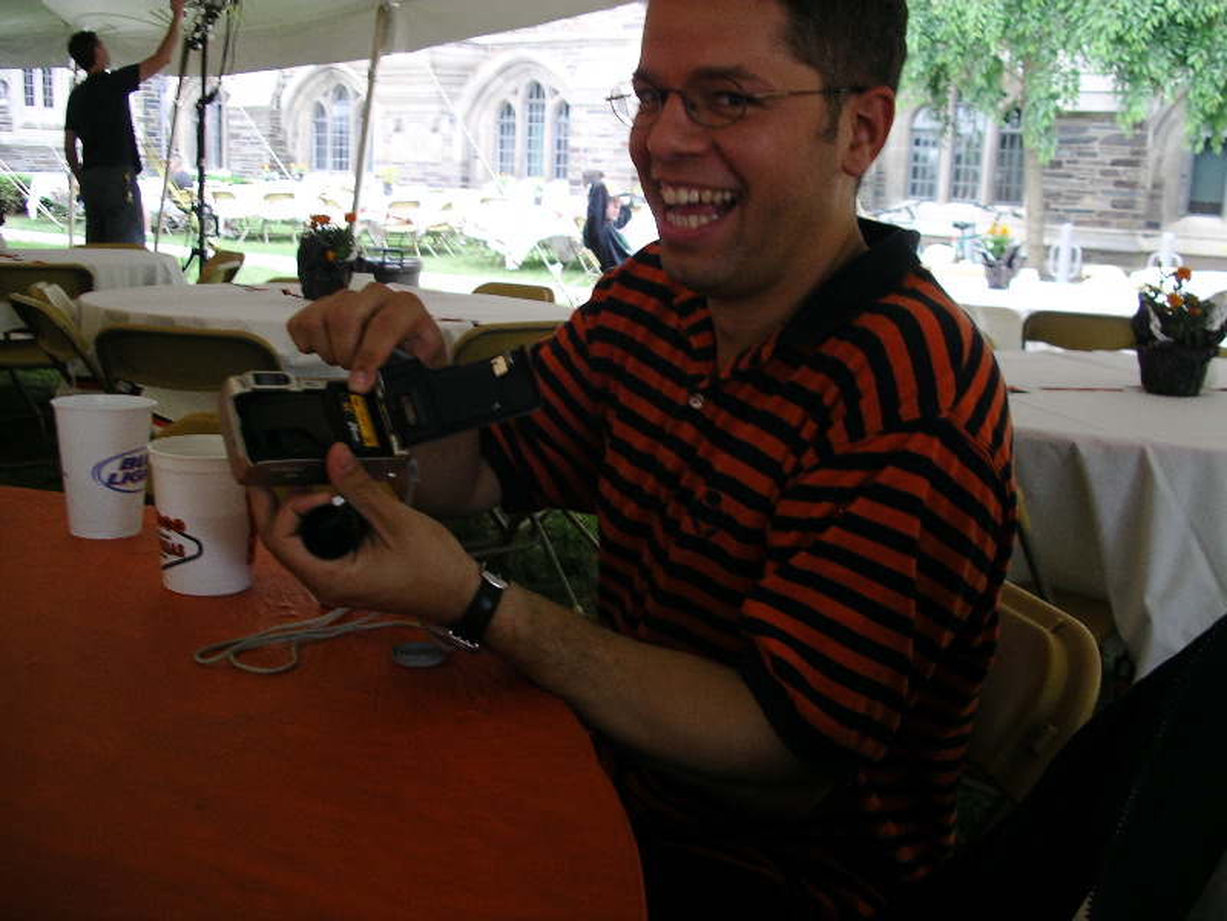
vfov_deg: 38.7
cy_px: 460
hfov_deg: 50.1
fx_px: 1312
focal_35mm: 37
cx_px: 614
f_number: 2.8
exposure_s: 1/40
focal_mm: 7.8
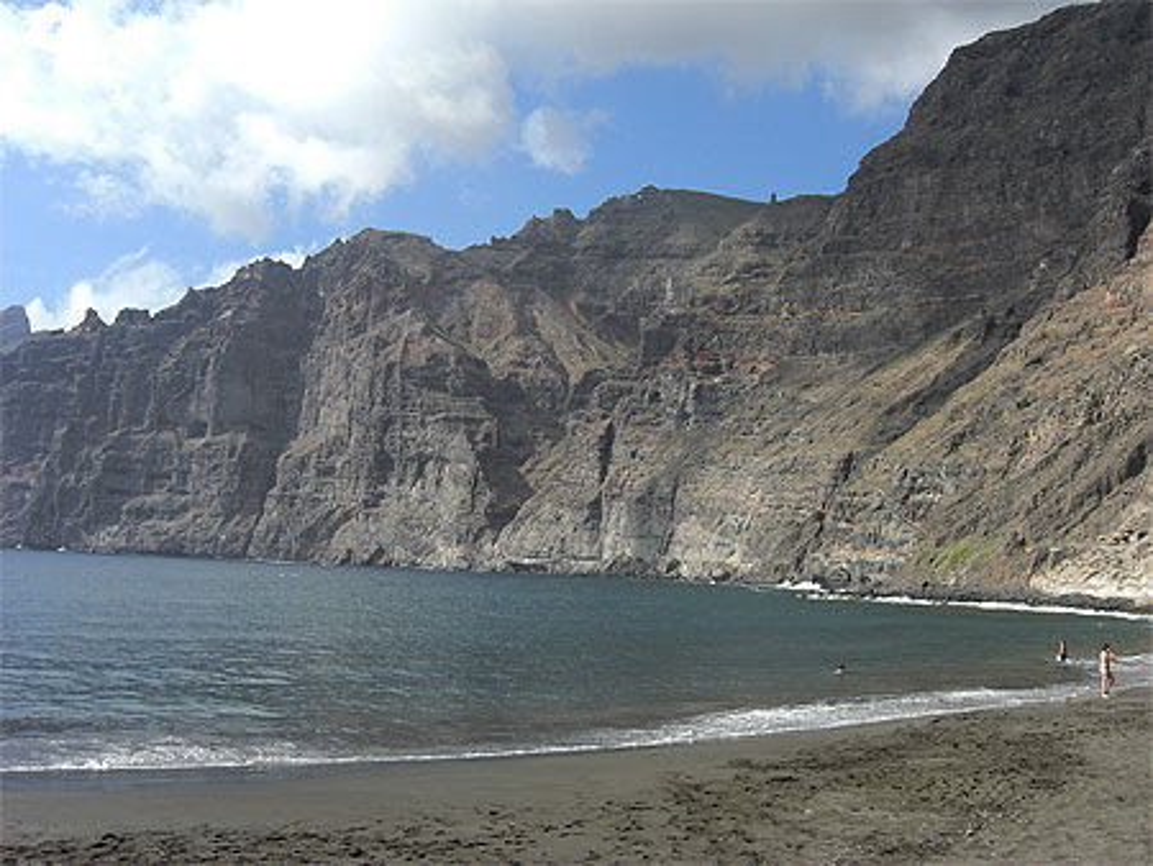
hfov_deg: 49.0
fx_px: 1266
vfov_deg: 37.8
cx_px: 576
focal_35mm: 38
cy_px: 433
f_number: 4
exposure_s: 1/800
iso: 80
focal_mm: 7.9
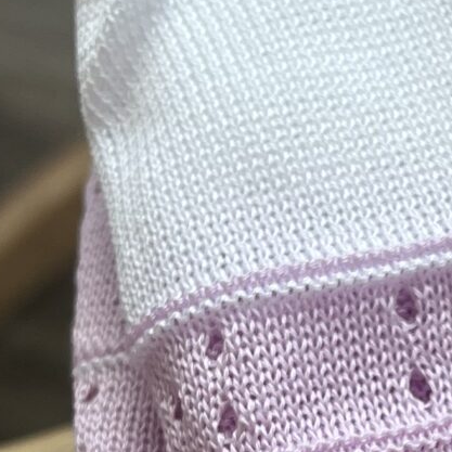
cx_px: 494
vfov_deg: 12.0
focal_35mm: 141
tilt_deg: -75.8
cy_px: 610
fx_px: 2083
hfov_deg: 12.2
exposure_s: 1/521
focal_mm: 5.7
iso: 50
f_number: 1.5
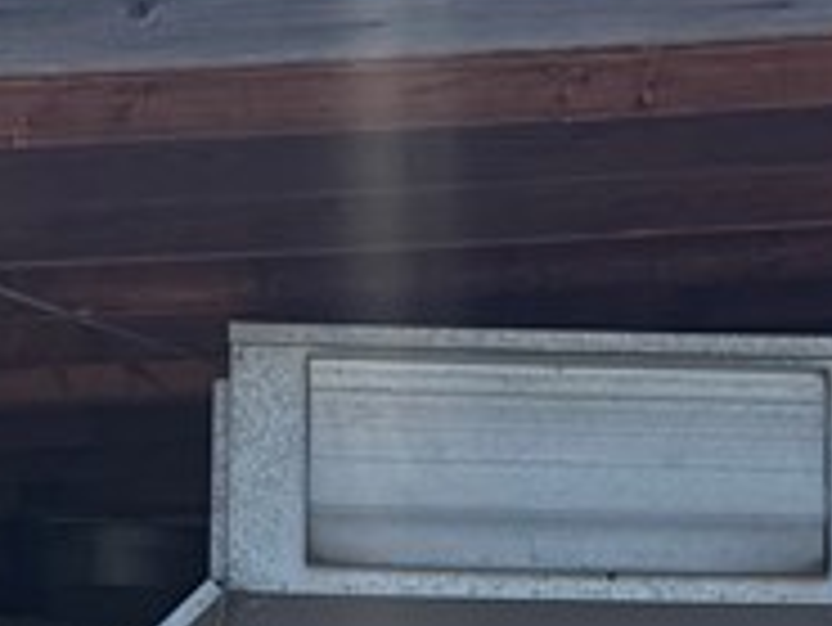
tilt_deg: +3.1
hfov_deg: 14.7
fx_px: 3199
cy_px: 1018
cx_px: 751
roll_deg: -0.1
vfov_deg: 10.7
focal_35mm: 133
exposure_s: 1/1767
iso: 80
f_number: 1.78
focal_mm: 6.76
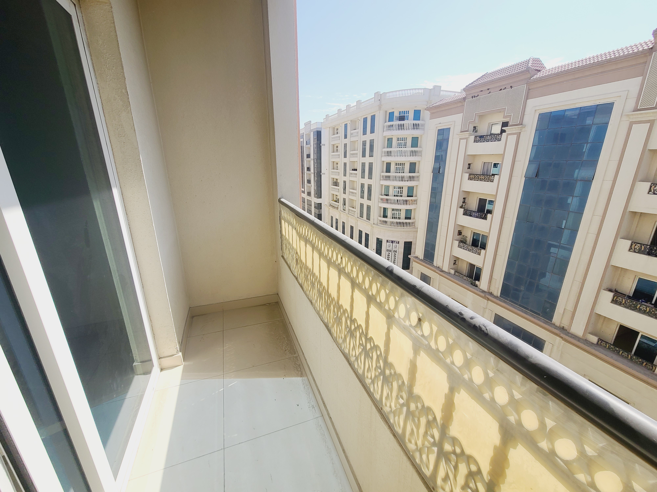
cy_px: 246
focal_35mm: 13
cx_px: 328
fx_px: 247
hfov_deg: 106.2
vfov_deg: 89.9
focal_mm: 2.2
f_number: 2.2
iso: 64
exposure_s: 1/1645
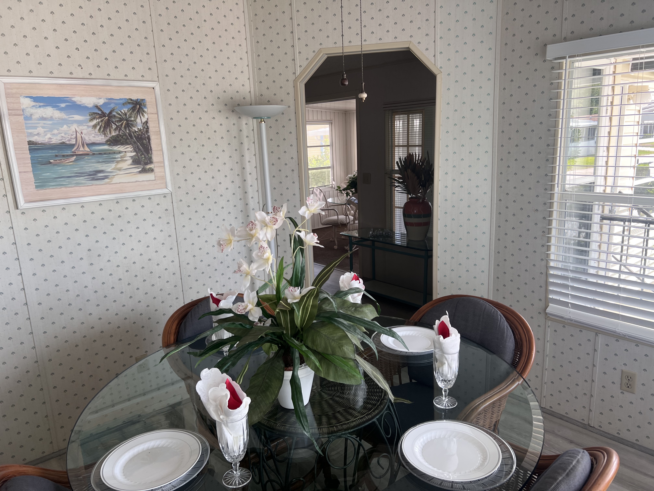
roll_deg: +2.4
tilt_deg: -12.6
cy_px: 246
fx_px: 491
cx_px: 327
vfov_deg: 53.1
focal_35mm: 26
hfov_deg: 67.3
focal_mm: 5.7
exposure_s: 1/121
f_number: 1.5
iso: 40
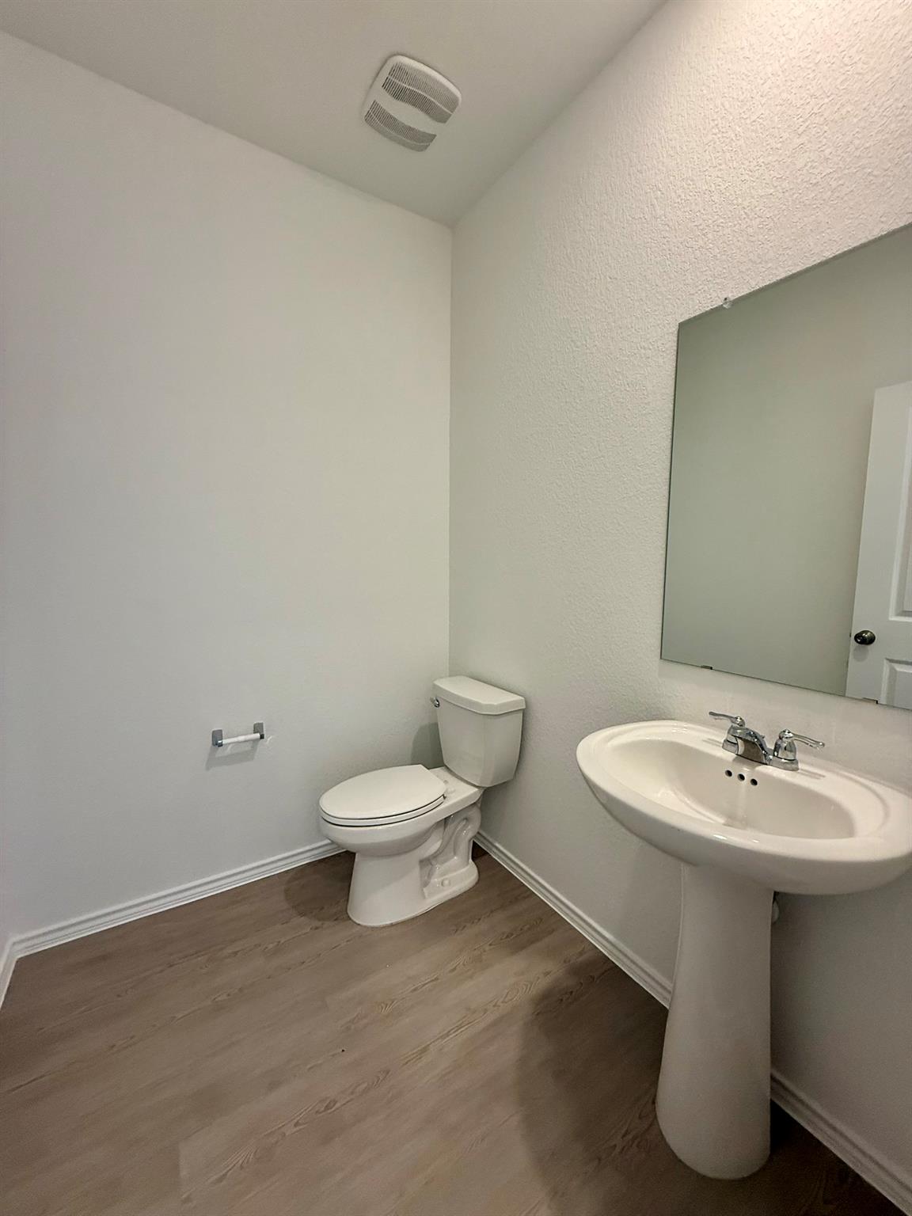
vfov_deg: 102.1
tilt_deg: -5.6
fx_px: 492
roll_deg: -1.2
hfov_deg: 85.7
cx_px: 456
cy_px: 608
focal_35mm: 14
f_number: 2.2
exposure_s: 1/120
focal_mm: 2.22
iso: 200
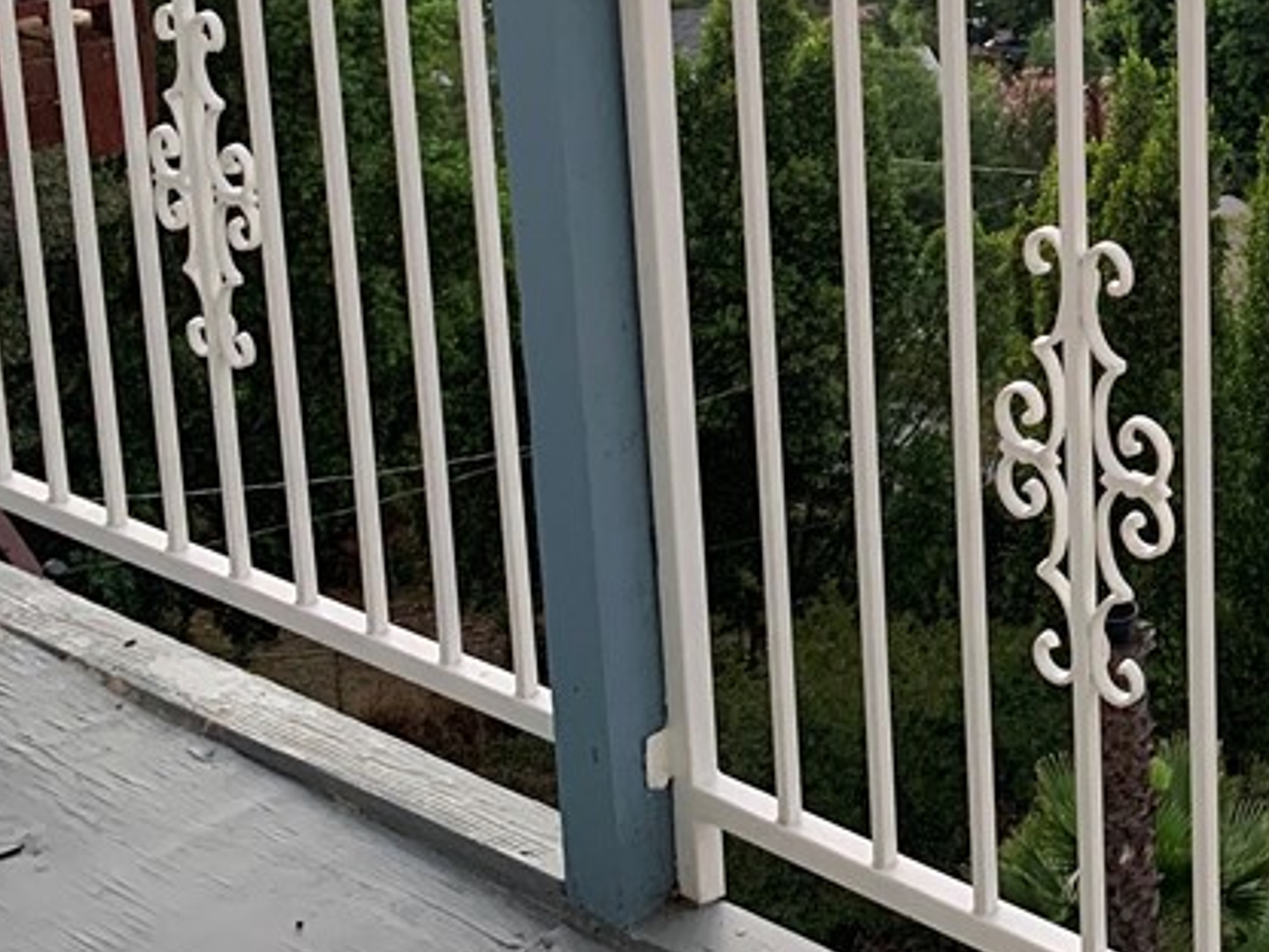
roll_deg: +0.3
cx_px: 1522
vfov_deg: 21.3
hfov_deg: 26.8
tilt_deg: -9.3
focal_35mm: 64
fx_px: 2346
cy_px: -201
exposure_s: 1/60
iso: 125
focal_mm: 4.25
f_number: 1.8
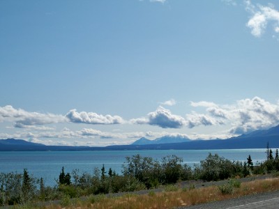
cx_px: 140
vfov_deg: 26.6
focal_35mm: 55
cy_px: 104
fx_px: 443
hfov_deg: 34.9
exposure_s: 1/500
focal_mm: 9.7
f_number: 6.1
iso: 64
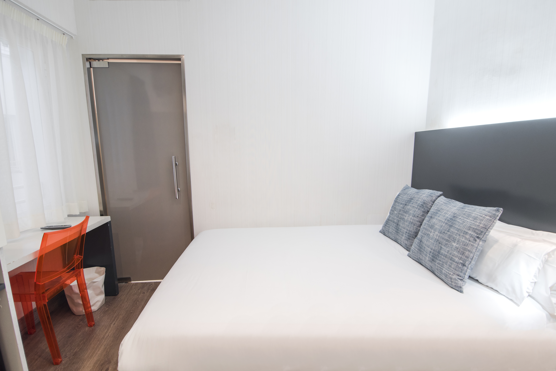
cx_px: 278
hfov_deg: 96.7
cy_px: 186
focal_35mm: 16
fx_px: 247
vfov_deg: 73.8
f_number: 6.3
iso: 250
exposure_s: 1/25
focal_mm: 16
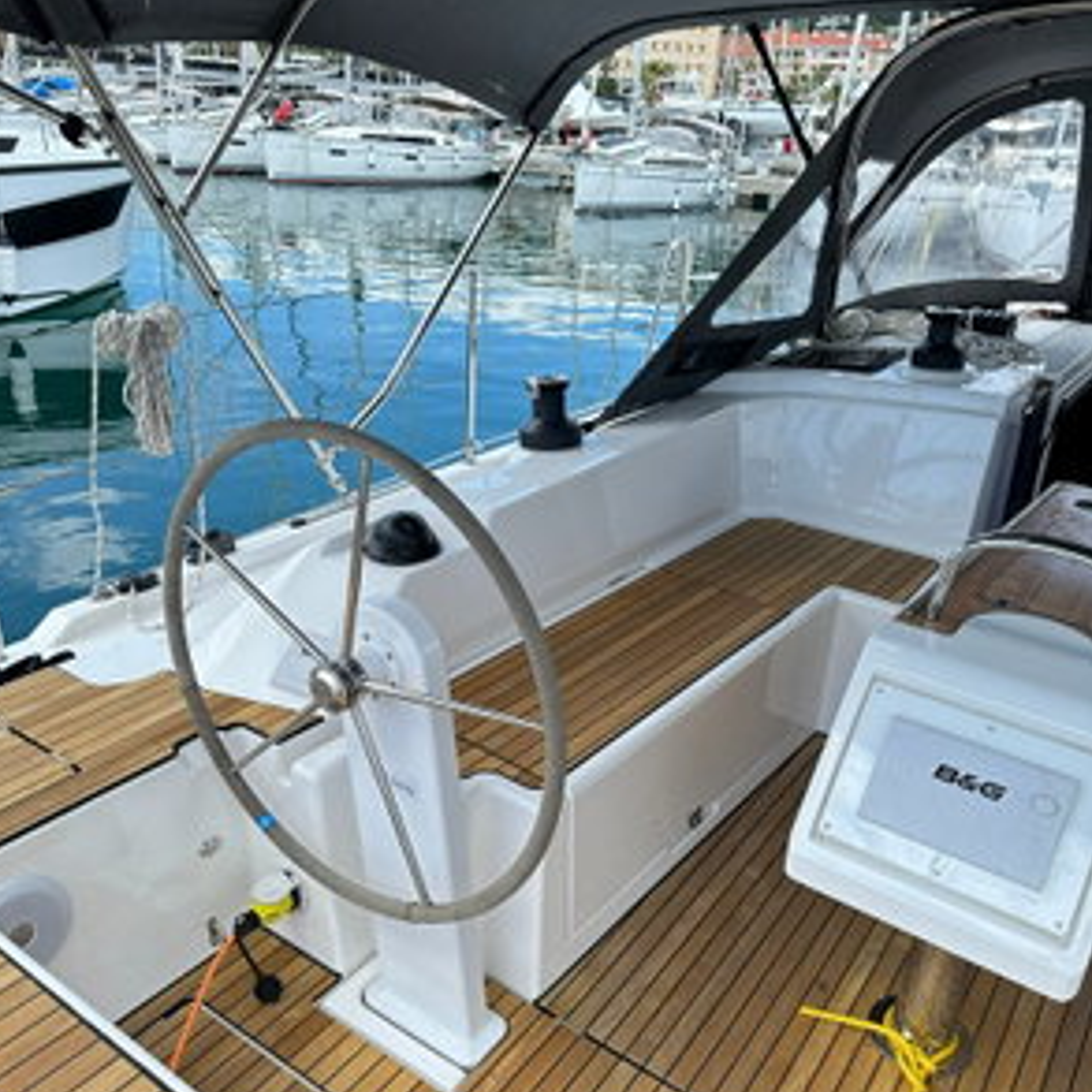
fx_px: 1035
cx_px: 537
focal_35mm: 29
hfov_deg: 55.6
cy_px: 578
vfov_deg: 55.6
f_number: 1.78
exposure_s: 1/1562
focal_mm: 6.86
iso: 80
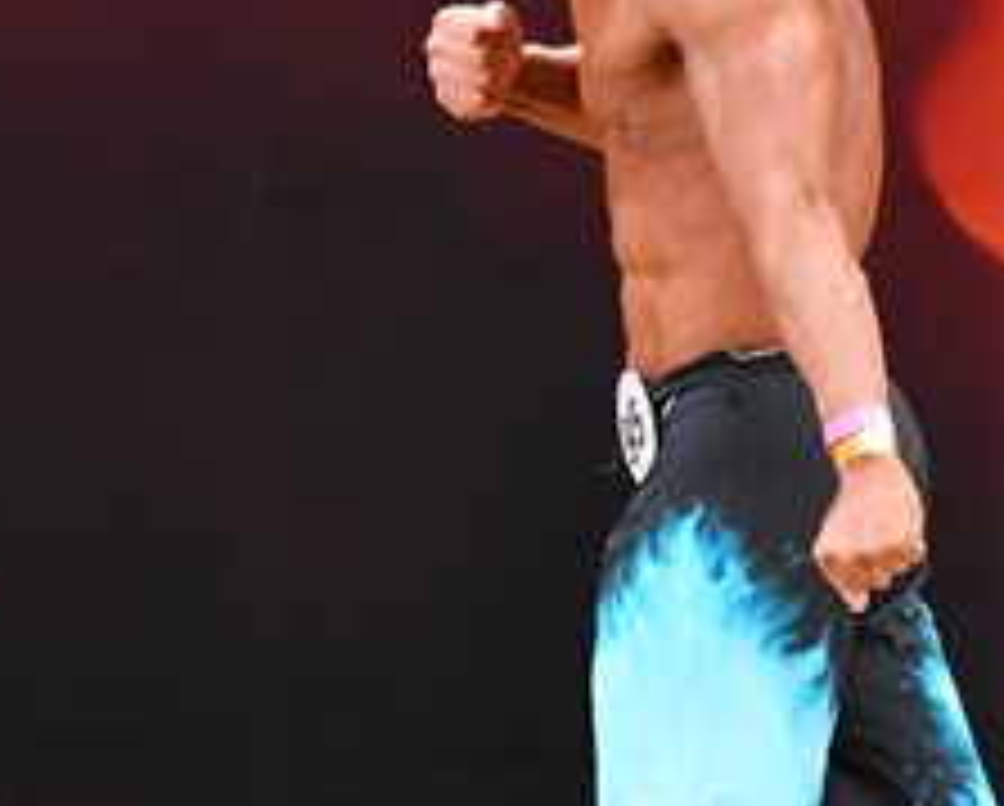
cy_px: 504
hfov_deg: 2.5
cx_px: 736
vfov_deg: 2.0
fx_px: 23267
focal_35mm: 782
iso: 3200
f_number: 5.6
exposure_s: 1/400
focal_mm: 160
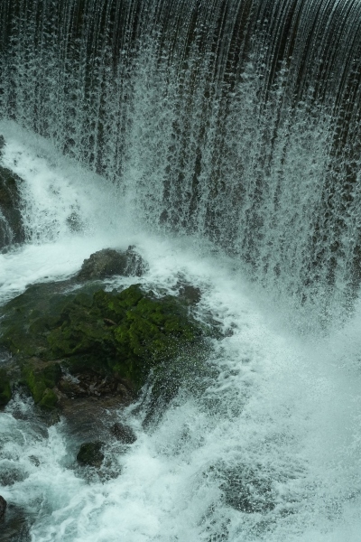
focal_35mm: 58
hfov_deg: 23.4
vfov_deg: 34.5
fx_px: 872
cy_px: 271
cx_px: 180
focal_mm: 58
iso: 2500
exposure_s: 1/800
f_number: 10
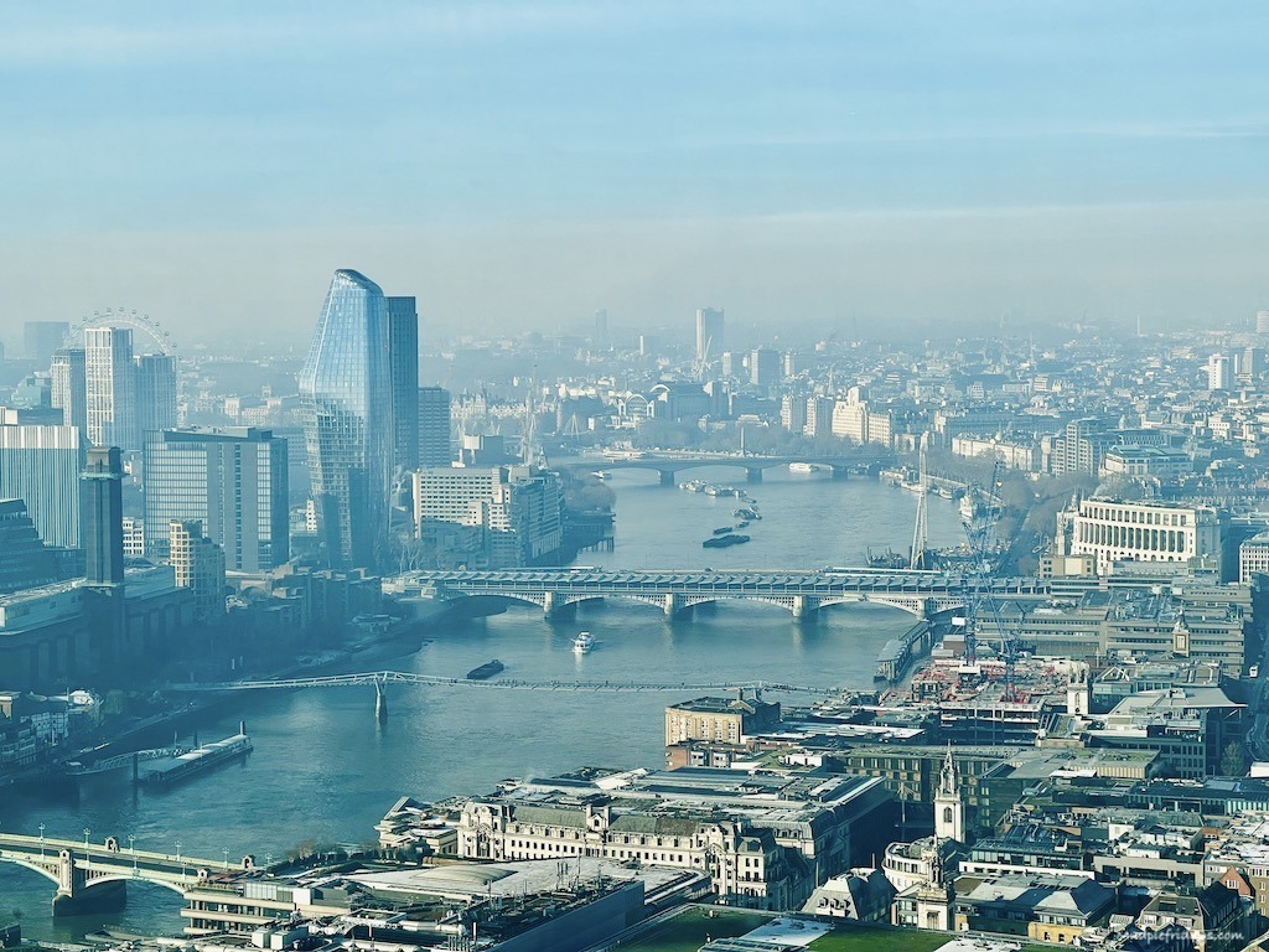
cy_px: 476
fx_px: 2823
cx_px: 634
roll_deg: +0.7
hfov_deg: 25.3
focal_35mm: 77
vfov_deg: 19.1
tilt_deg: -4.8
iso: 32
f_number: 2.8
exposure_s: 1/345
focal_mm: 9
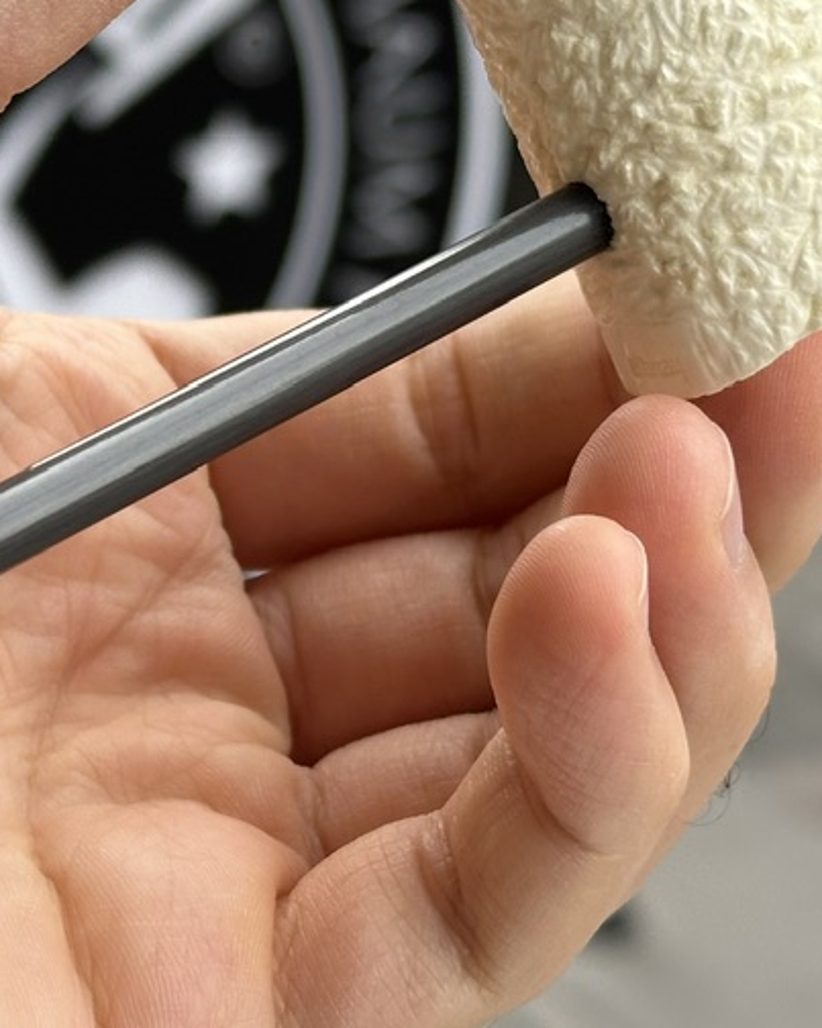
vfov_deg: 16.1
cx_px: 173
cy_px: 212
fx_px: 3620
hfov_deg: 12.9
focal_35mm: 119
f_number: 1.78
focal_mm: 6.86
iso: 64
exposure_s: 1/1019
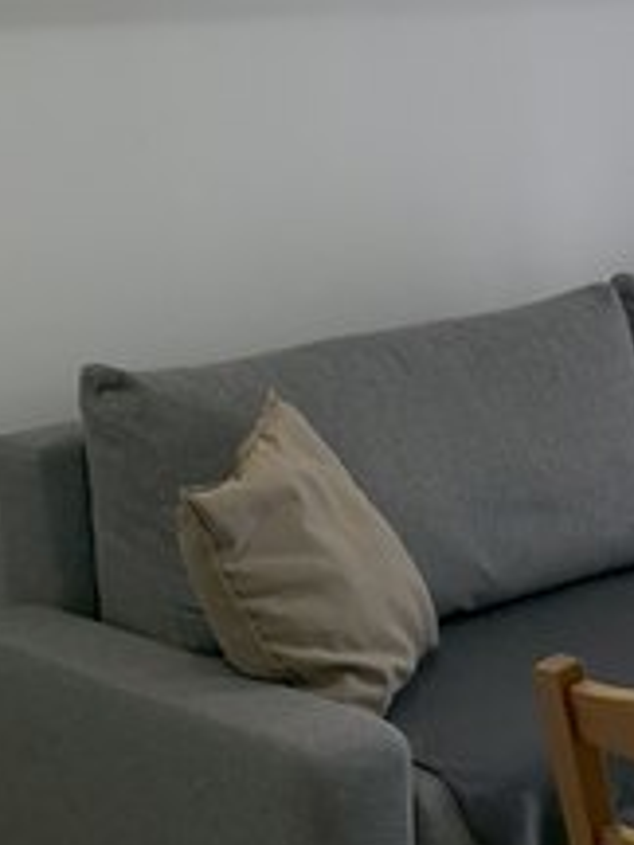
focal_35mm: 100
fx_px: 2442
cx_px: 1080
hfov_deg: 13.5
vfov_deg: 19.5
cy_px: 595
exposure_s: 1/60
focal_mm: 5.58
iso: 125
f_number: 1.8
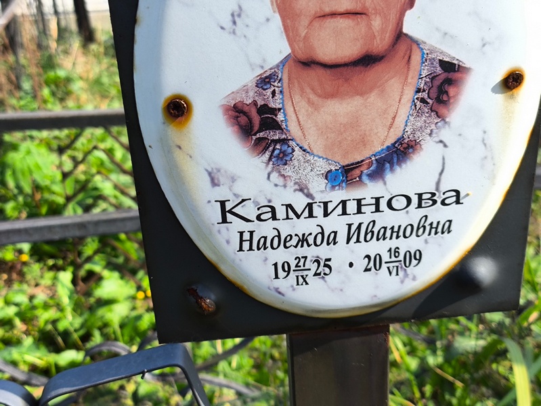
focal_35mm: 50
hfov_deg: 38.2
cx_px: 270
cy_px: 203
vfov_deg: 29.1
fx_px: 782
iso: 50
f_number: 1.7
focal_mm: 4.71
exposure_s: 1/470
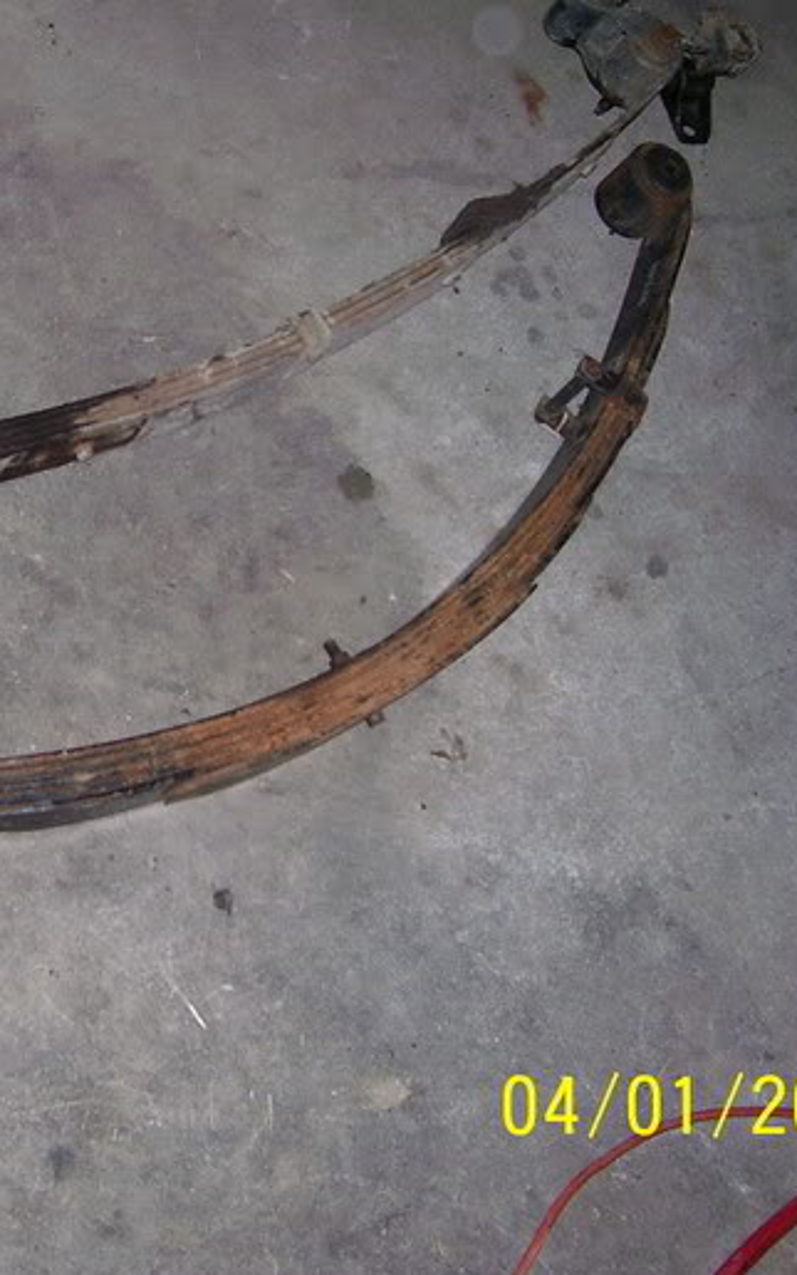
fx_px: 1946
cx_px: -5
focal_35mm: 56
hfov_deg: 22.3
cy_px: 545
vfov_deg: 36.2
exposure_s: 1/60
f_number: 2.7
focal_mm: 5.6
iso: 125
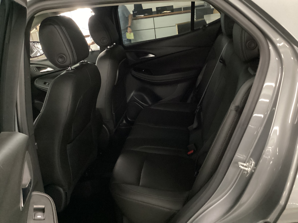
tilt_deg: -22.8
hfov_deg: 58.4
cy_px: 112
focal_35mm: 31
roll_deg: +8.0
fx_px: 267
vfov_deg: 45.4
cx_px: 149
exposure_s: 1/25
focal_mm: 3.3
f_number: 2.4
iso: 400
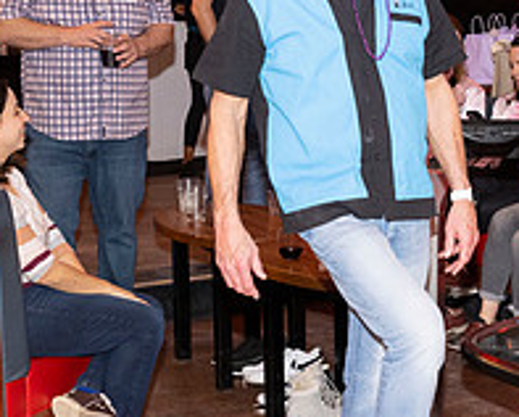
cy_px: 207
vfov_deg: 16.4
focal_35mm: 94
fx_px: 1445
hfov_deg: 19.6
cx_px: 559
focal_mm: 34
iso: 2000
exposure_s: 1/100
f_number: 5.6
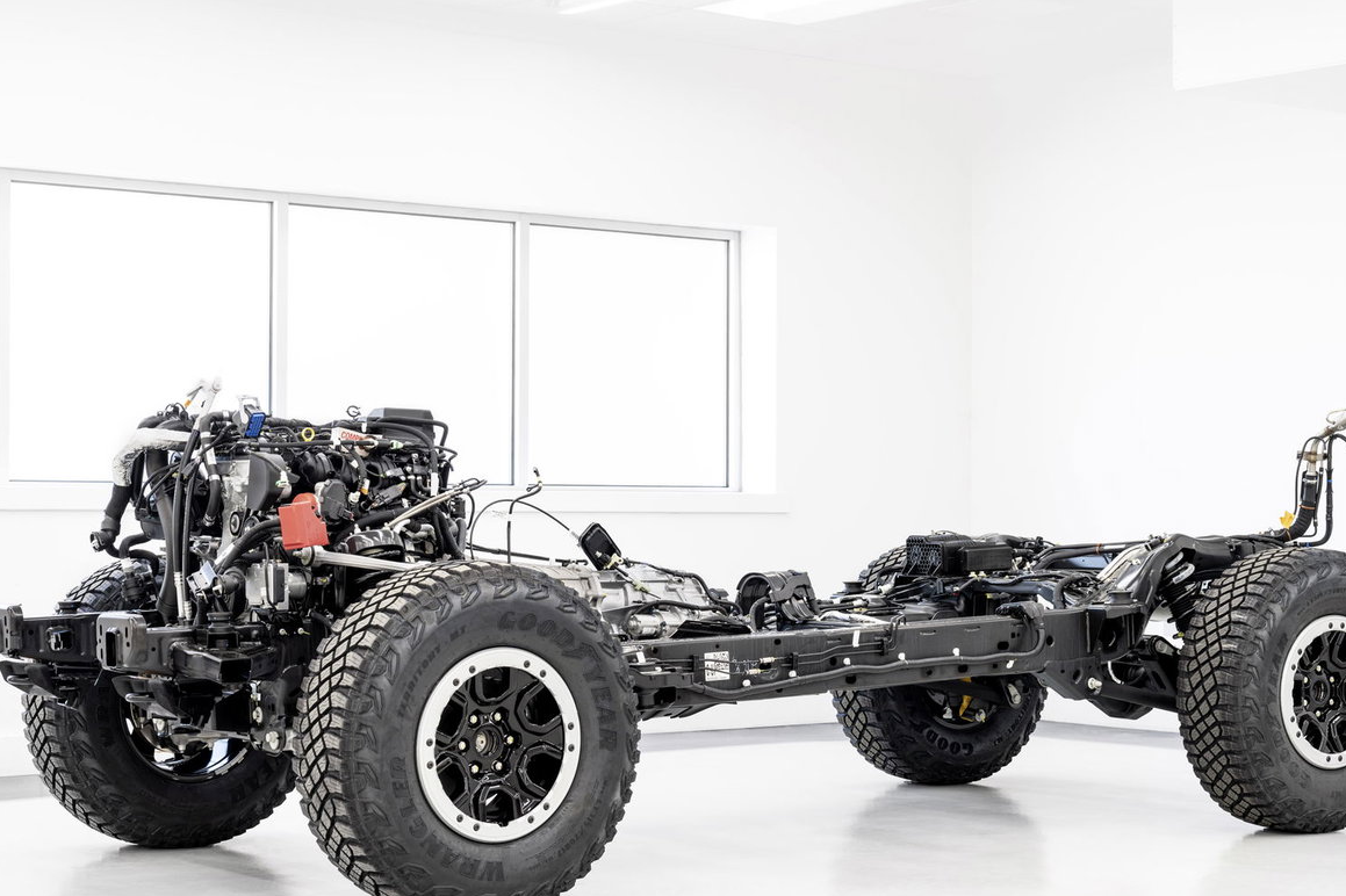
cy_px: 506
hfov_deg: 29.2
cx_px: 740
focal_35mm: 69
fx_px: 2579
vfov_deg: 19.7
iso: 100
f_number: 8
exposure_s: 1/8
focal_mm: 50
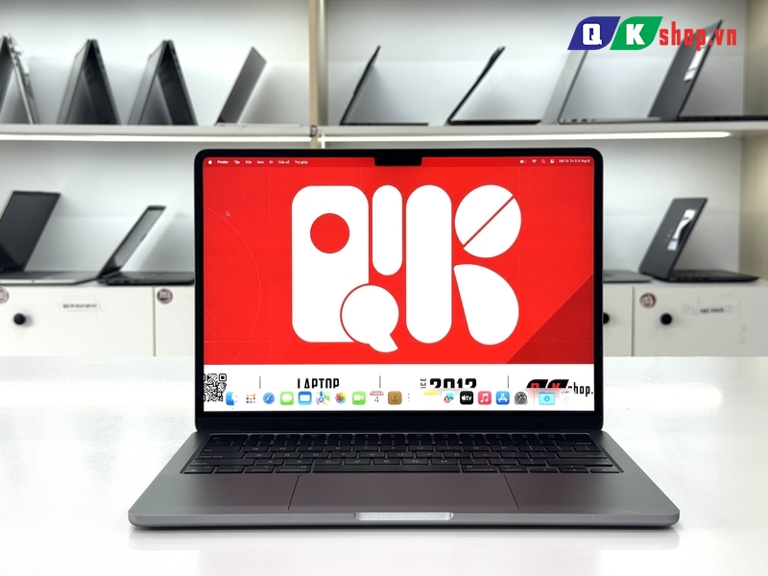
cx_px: 384
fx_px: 1065
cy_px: 288
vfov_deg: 30.3
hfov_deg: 39.7
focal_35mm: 48
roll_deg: +0.8
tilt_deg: -5.0
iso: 64
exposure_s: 1/227
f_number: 1.78
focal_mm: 6.76
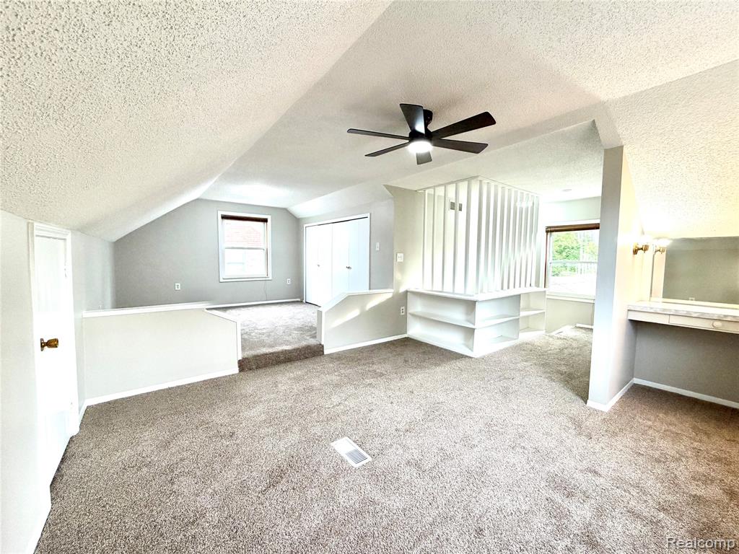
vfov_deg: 85.7
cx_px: 370
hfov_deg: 102.1
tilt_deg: -3.9
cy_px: 277
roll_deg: +0.1
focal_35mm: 14
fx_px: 299
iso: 250
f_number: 2.2
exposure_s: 1/120
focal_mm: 2.22
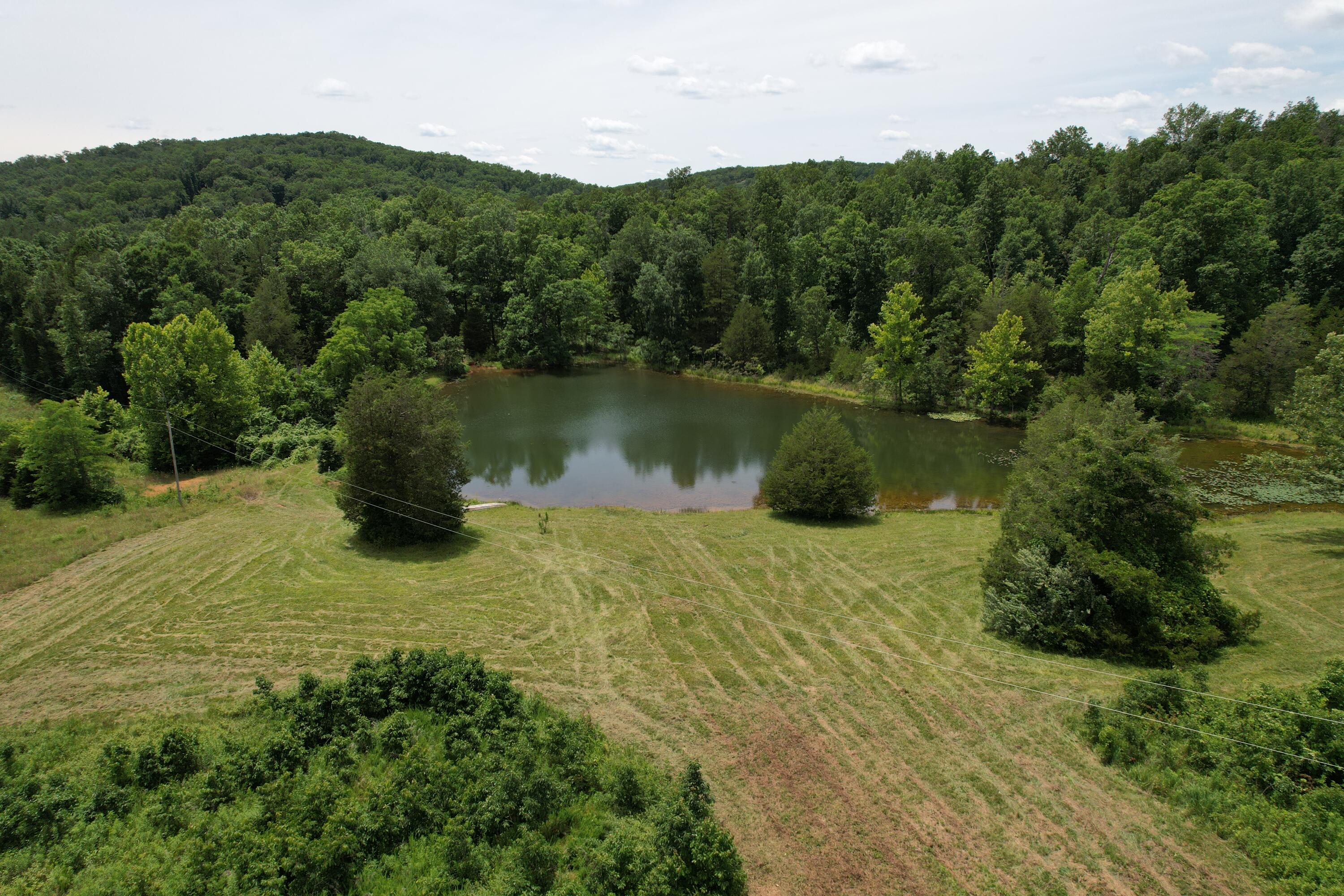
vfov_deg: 57.2
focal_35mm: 22
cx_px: 672
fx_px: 821
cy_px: 448
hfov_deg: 78.6
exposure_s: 1/2000
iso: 110
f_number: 2.8
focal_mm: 8.38
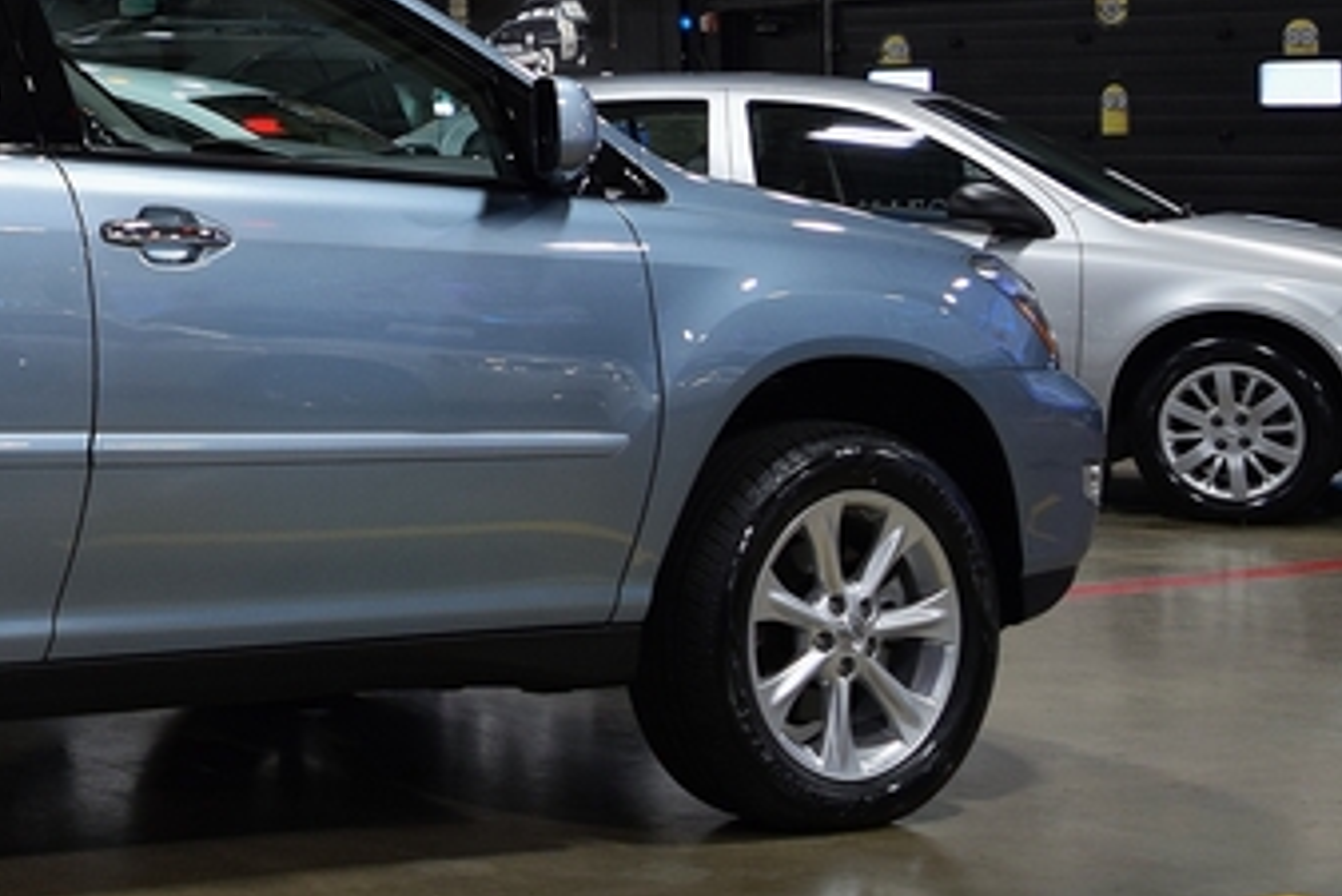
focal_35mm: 82
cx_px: -418
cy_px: -54
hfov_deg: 22.1
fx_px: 3058
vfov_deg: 16.2
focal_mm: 18
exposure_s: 1/60
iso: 500
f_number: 4
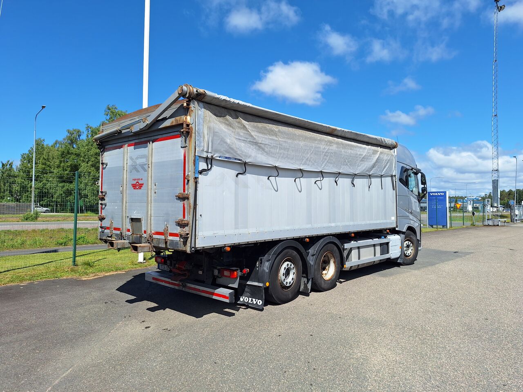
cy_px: 196
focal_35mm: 23
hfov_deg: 73.9
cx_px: 262
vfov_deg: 58.9
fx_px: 347
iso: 40
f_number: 1.8
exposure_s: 1/2227
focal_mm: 5.54
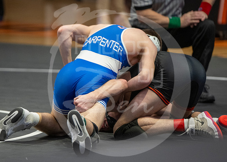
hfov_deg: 5.9
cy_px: 107
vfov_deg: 4.2
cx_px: 115
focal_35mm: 344
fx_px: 2216
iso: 3200
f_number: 2.8
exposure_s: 1/1000
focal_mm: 200
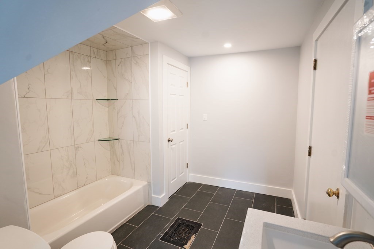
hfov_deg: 93.3
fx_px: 177
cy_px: 124
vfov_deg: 70.5
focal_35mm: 17
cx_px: 187
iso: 500
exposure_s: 1/30
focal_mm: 17
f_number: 4
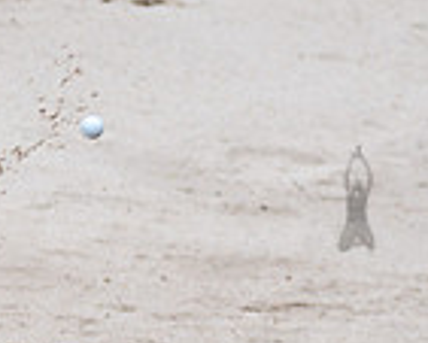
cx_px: -127
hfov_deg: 3.4
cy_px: 15
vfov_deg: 2.8
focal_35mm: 563
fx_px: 7137
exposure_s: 1/800
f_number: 3.5
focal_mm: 112
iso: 100
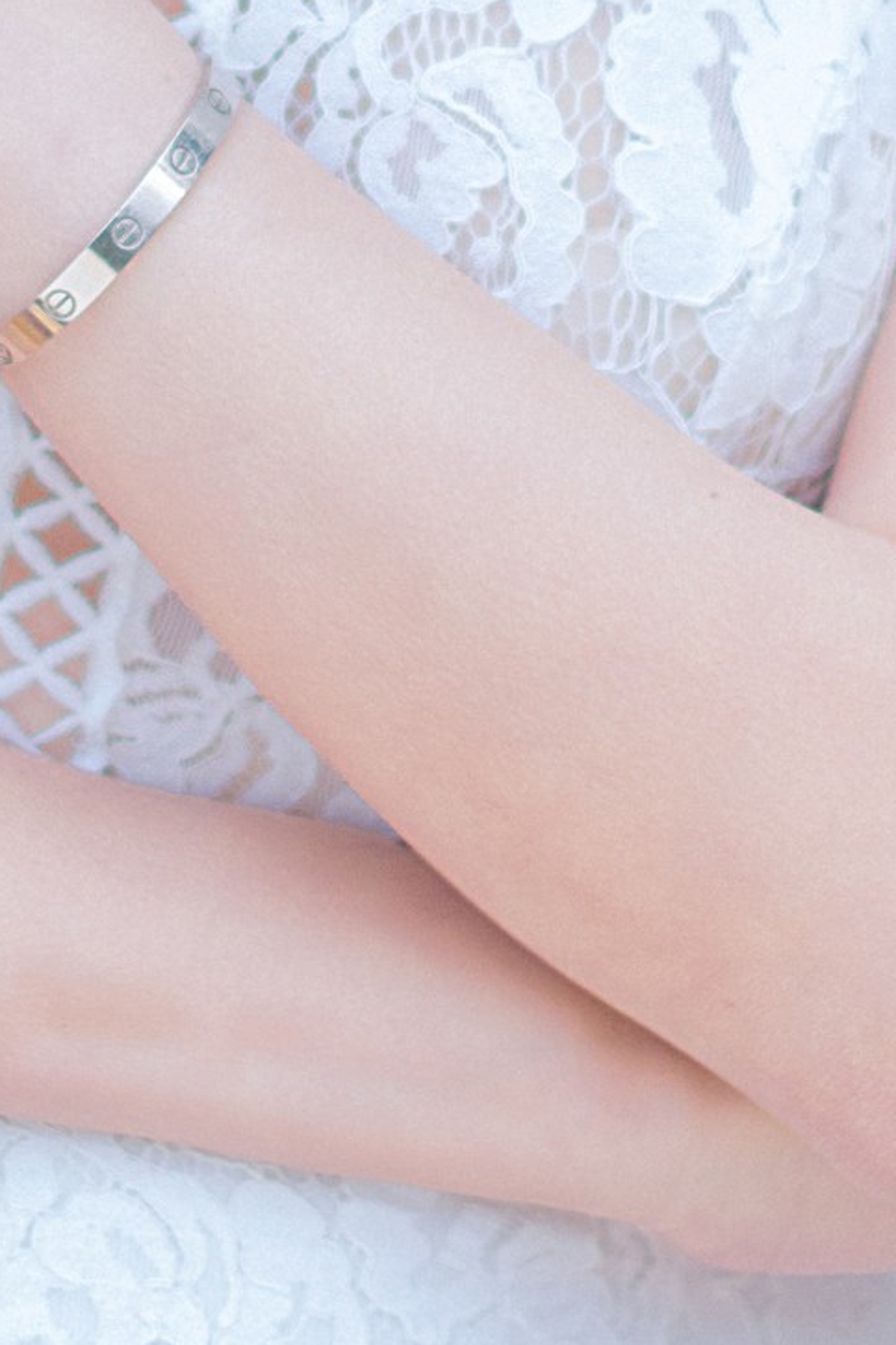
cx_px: 421
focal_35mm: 207
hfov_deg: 6.6
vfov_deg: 9.8
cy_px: -234
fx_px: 7731
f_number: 2
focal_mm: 50
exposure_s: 1/125
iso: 640
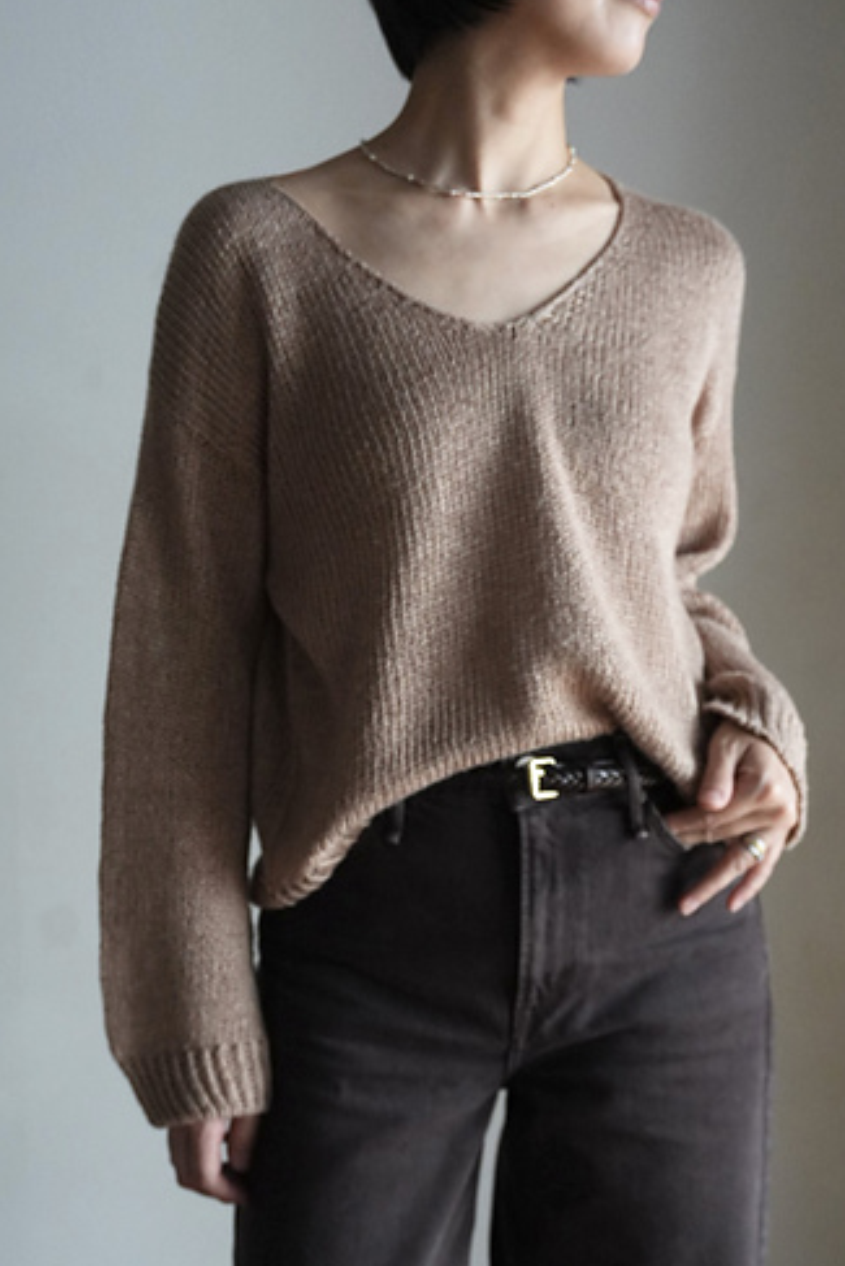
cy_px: 624
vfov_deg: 50.1
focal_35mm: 39
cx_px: 429
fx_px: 1355
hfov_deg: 34.6
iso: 2000
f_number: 4.5
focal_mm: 25
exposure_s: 1/160
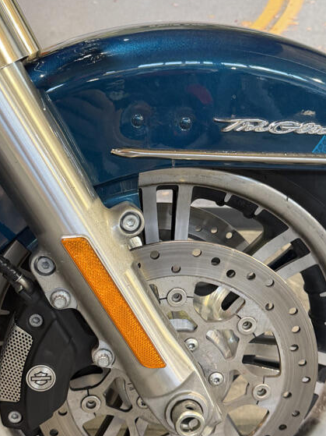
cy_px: 250
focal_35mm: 44
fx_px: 553
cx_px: 150
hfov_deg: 32.8
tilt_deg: -17.3
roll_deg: -3.4
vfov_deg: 42.8
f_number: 1.78
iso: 200
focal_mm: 6.76
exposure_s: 1/60
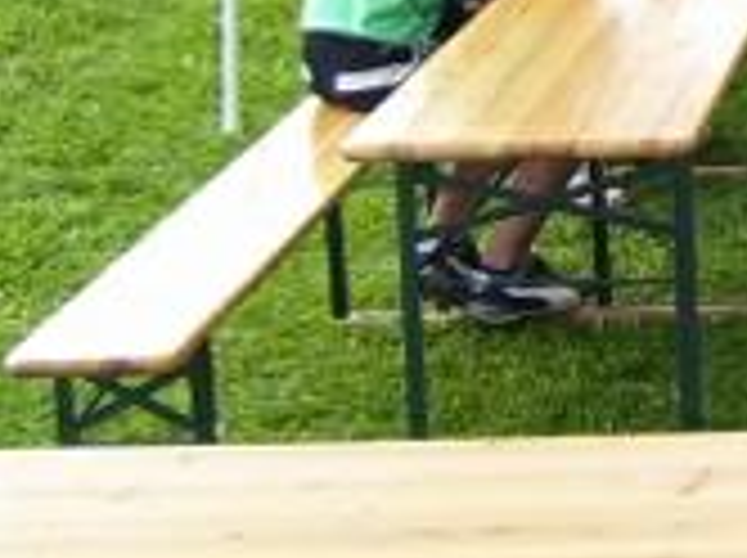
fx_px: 3081
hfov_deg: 12.7
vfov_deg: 10.2
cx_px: 1287
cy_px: -90
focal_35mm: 143
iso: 80
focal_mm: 6
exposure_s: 1/350
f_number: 2.7
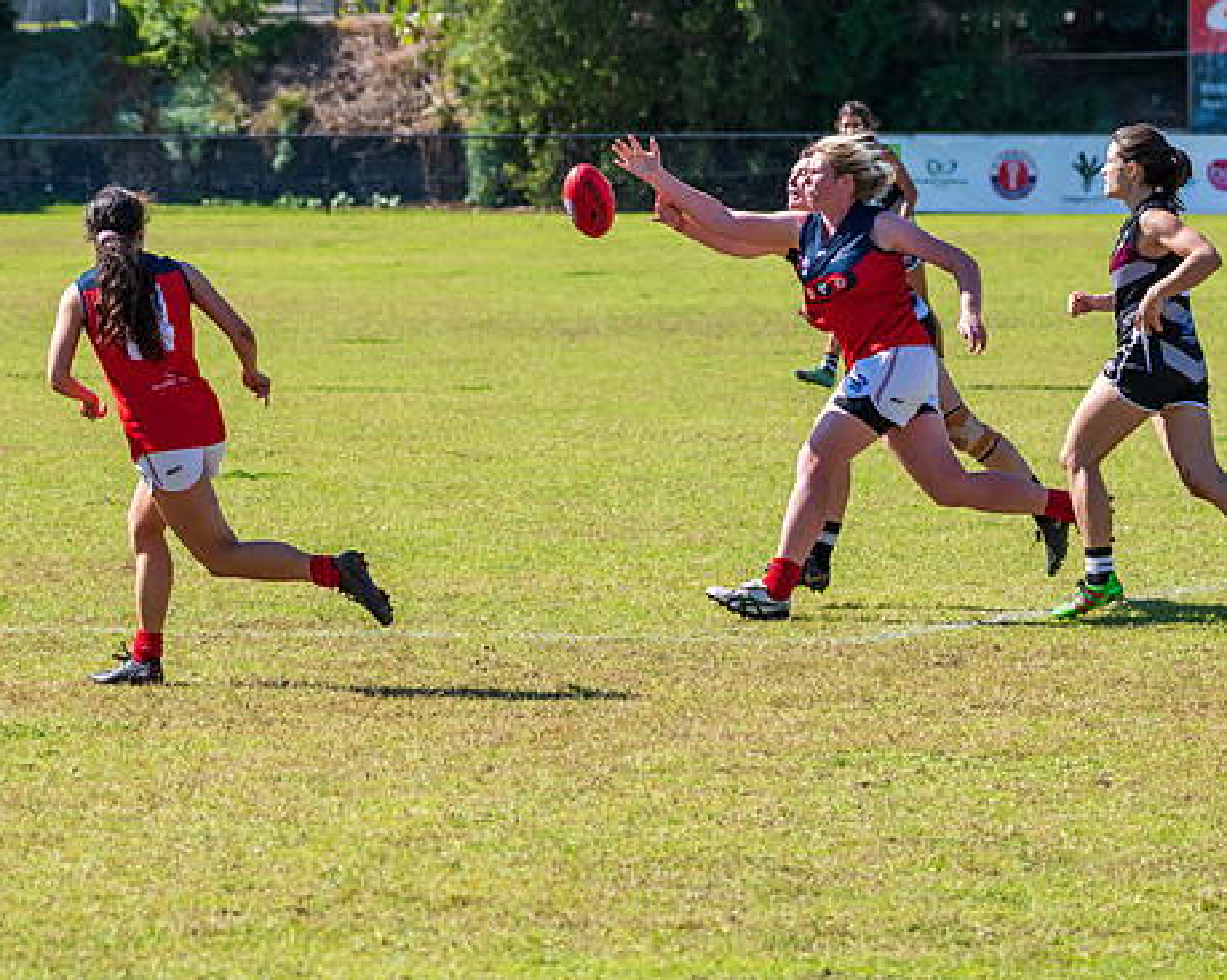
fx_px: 10493
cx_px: 614
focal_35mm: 289
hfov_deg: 6.7
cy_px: 282
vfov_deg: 5.4
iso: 800
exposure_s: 1/2000
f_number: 7.1
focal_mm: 150
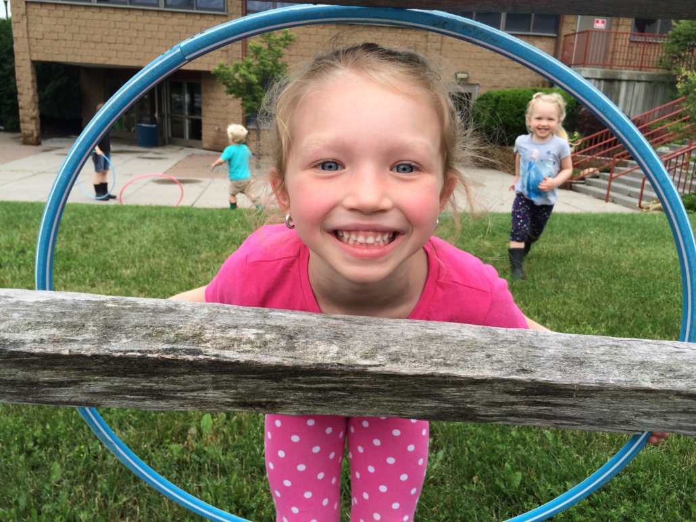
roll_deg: -3.6
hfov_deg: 61.6
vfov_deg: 48.2
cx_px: 348
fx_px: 583
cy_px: 261
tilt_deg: -15.8
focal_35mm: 29
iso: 32
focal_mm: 4.15
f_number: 2.2
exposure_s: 1/604
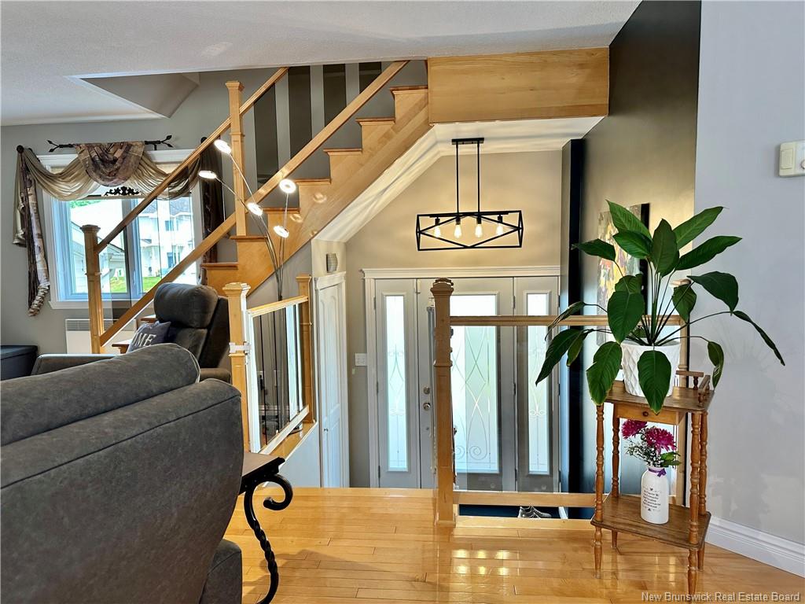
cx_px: 402
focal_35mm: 24
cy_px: 302
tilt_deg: -3.9
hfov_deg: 71.6
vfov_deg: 56.8
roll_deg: +1.0
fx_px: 558
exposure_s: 1/120
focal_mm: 6.86
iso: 125
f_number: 1.78
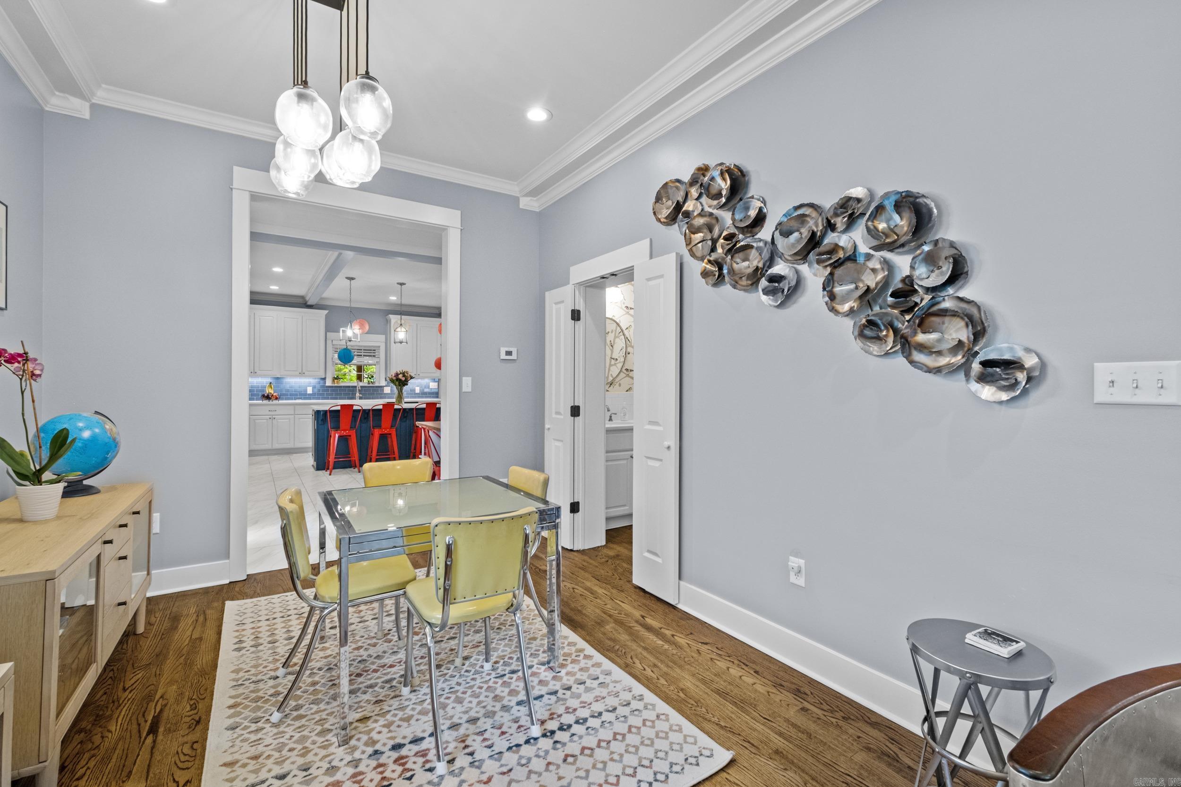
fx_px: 492
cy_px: 394
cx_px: 590
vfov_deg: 77.3
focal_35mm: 15
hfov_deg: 100.4
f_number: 7.1
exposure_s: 1/2
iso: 400
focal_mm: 10
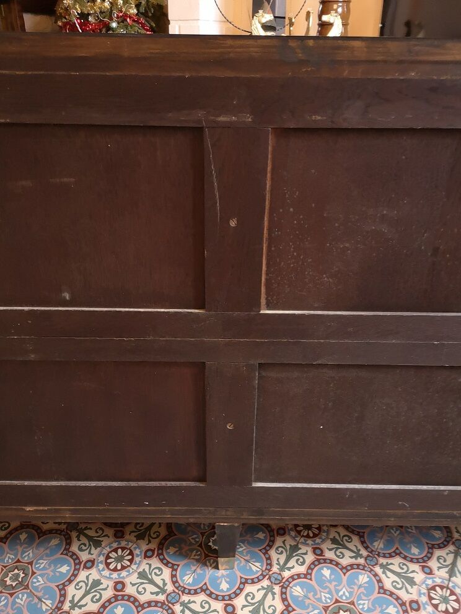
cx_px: 230
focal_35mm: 27
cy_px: 307
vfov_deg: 65.3
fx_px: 479
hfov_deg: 51.4
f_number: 1.8
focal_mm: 3.95
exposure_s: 1/25
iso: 500
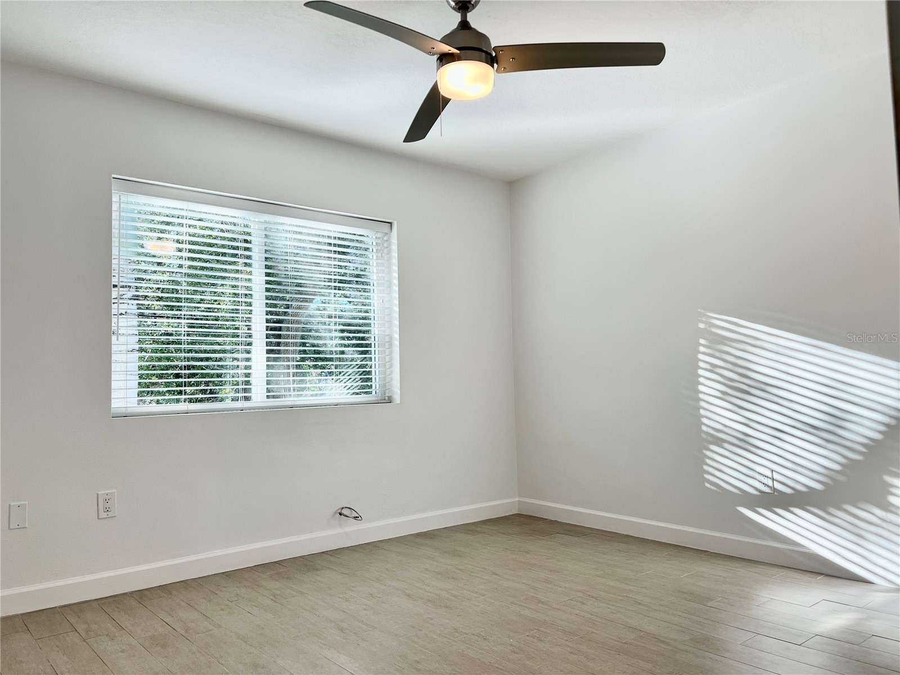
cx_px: 450
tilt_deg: +3.8
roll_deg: +0.9
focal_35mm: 26
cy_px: 338
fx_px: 676
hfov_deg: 67.3
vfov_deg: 53.1
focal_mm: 5.7
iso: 40
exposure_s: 1/248
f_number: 1.5
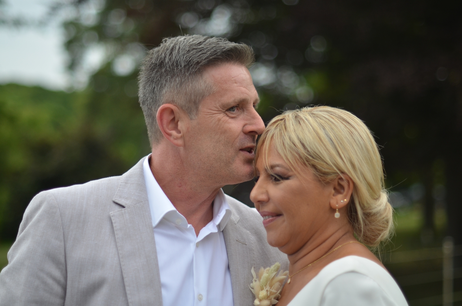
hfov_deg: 27.0
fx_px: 961
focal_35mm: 75
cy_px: 153
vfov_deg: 18.1
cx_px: 231
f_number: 1.4
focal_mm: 50
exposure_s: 1/1000
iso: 200
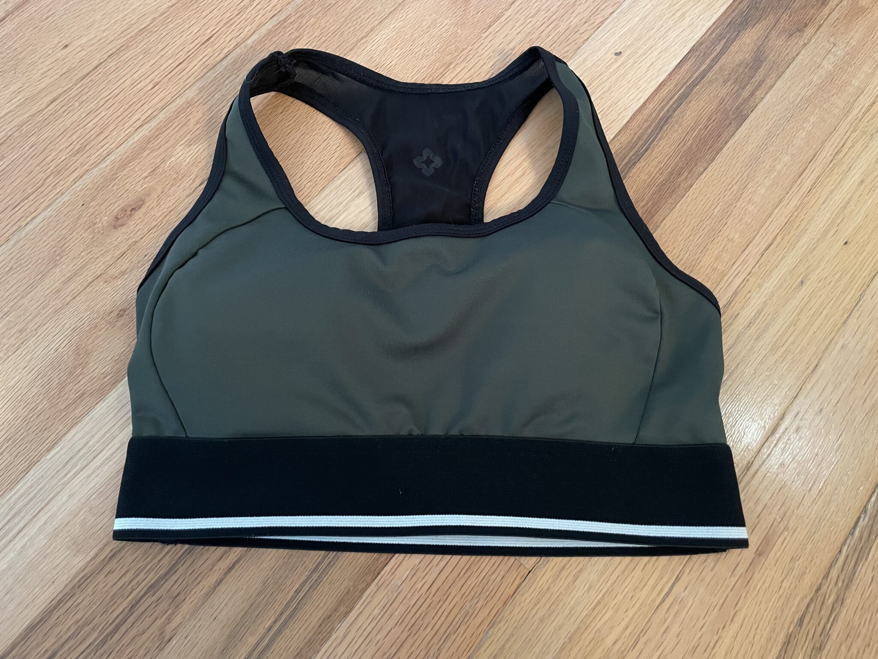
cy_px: 330
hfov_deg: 67.3
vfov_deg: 53.1
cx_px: 439
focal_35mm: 26
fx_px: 659
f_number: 1.6
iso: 500
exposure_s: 1/40
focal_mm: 4.2
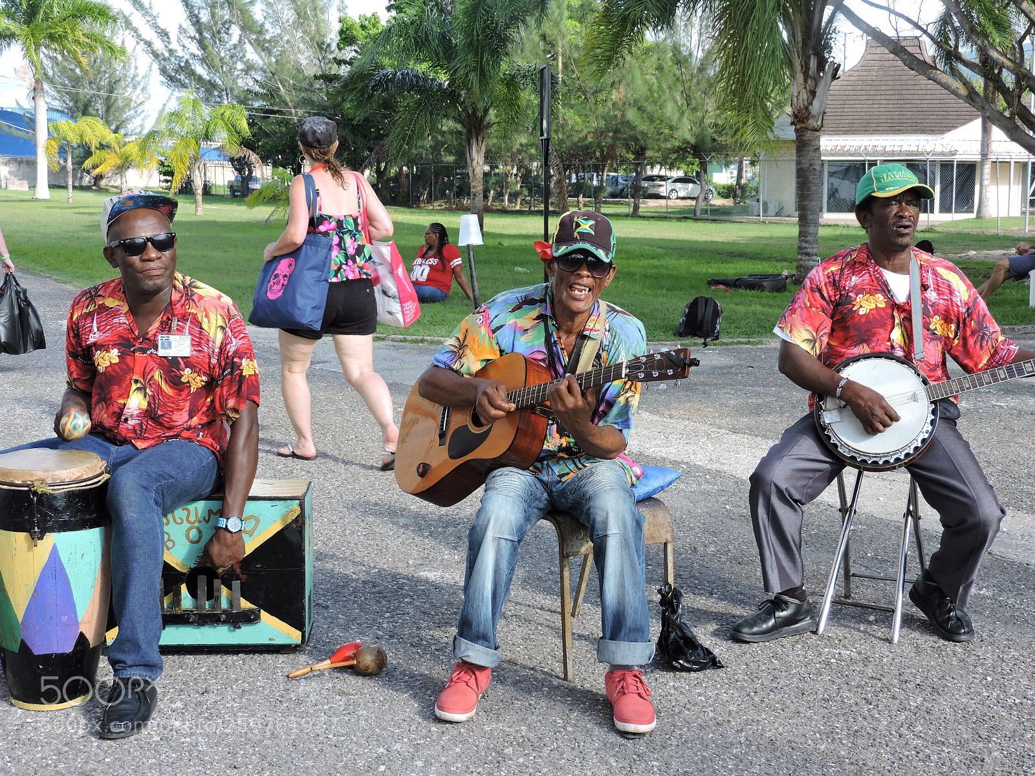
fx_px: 1495
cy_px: 388
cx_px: 518
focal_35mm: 50
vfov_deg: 29.1
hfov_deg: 38.2
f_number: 3.6
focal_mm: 8.9
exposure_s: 1/250
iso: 100
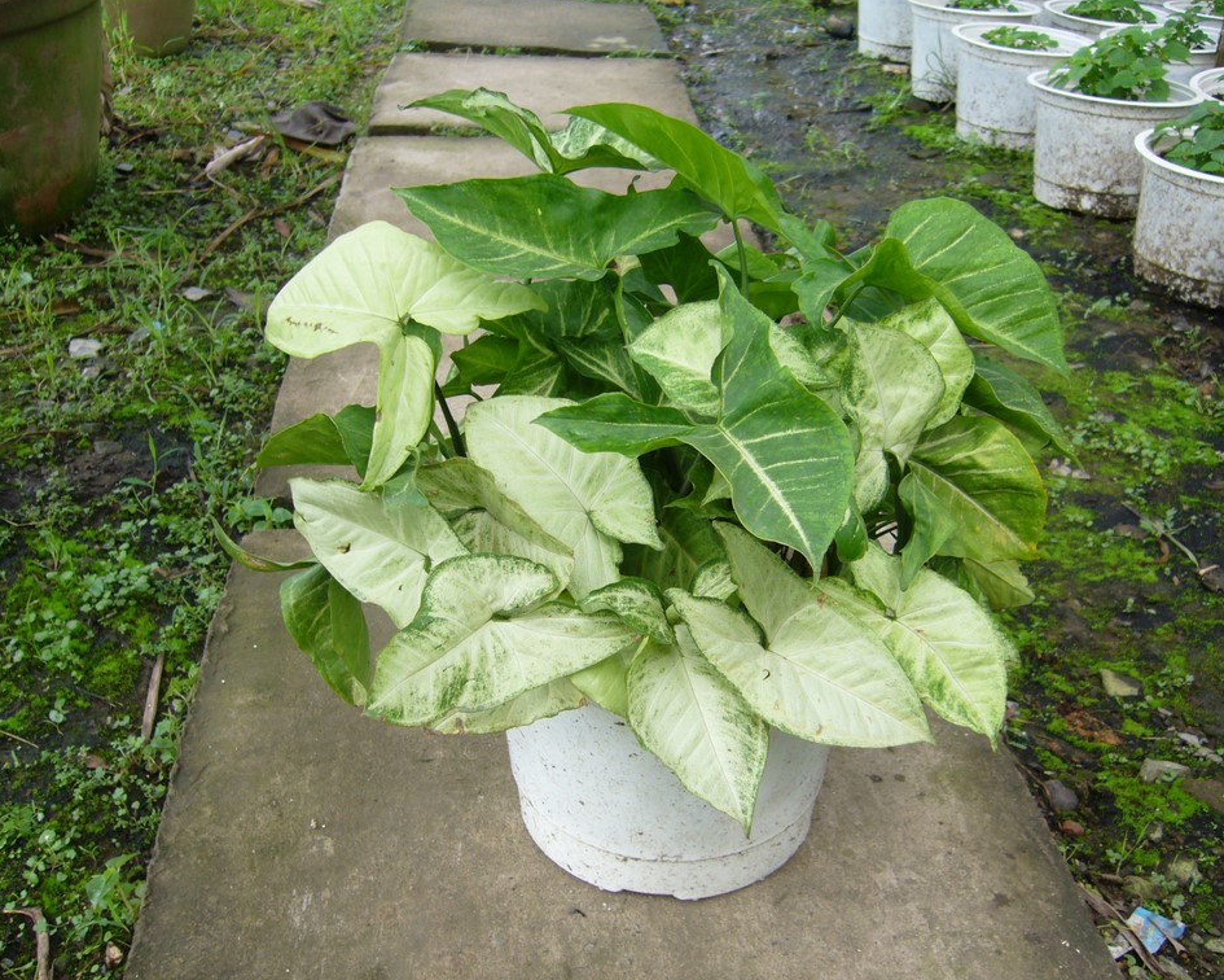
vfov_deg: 40.1
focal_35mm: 37
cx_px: 645
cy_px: 493
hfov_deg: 49.1
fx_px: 1340
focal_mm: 5.8
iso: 80
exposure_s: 1/100
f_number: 2.8
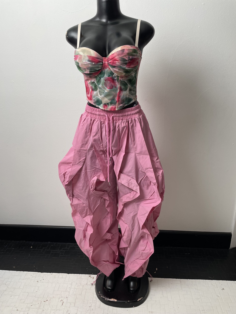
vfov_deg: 67.3
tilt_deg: -18.3
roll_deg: +1.0
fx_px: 236
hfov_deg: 53.1
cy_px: 157
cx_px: 118
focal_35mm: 26
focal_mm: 4.2
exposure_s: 1/120
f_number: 1.6
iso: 50
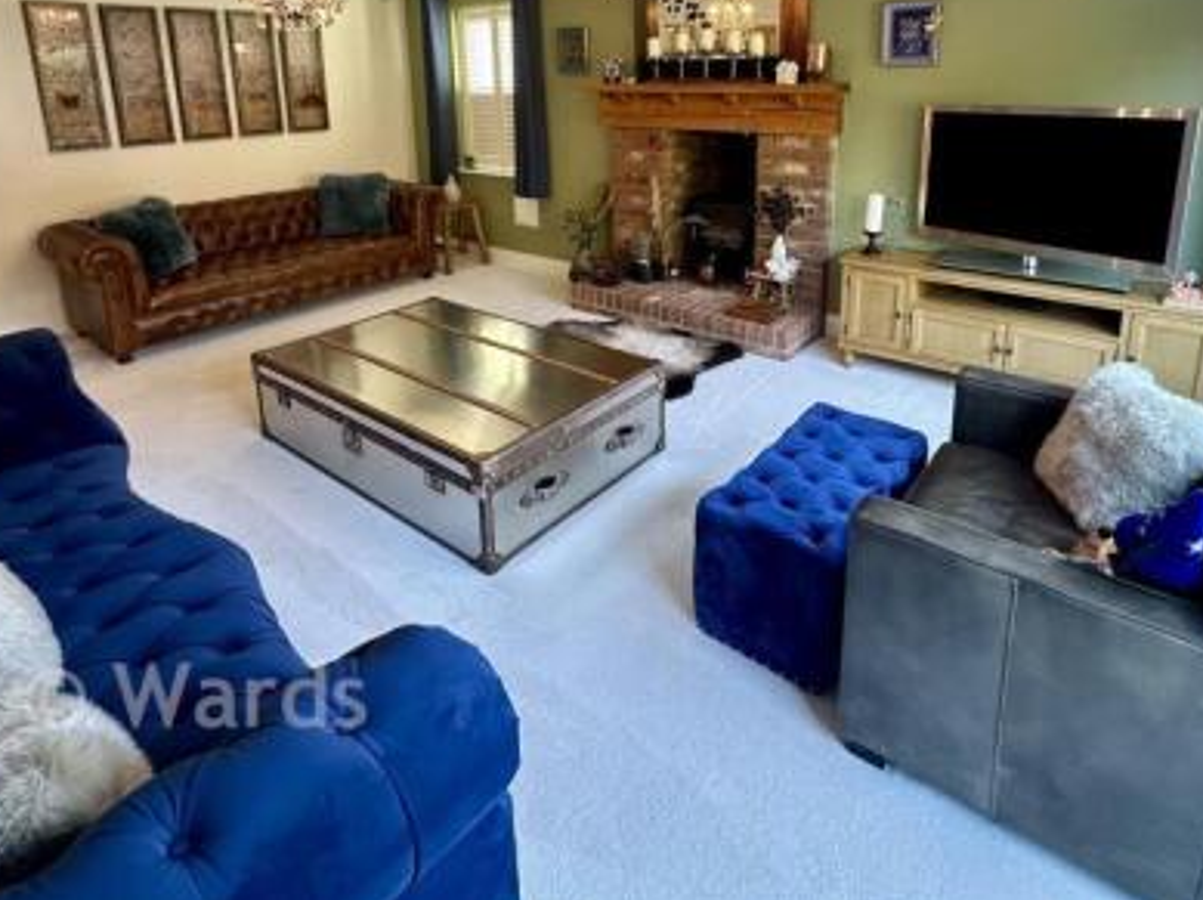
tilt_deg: -12.9
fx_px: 729
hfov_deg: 79.0
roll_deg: +1.1
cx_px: 608
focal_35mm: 21
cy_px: 234
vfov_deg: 60.2
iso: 200
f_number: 2.2
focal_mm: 2.22
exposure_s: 1/50
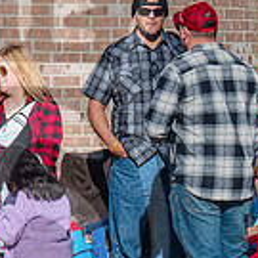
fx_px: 3238
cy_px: 61
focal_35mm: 384
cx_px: -256
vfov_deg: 4.6
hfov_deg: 4.5
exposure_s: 1/400
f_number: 8
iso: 160
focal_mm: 60
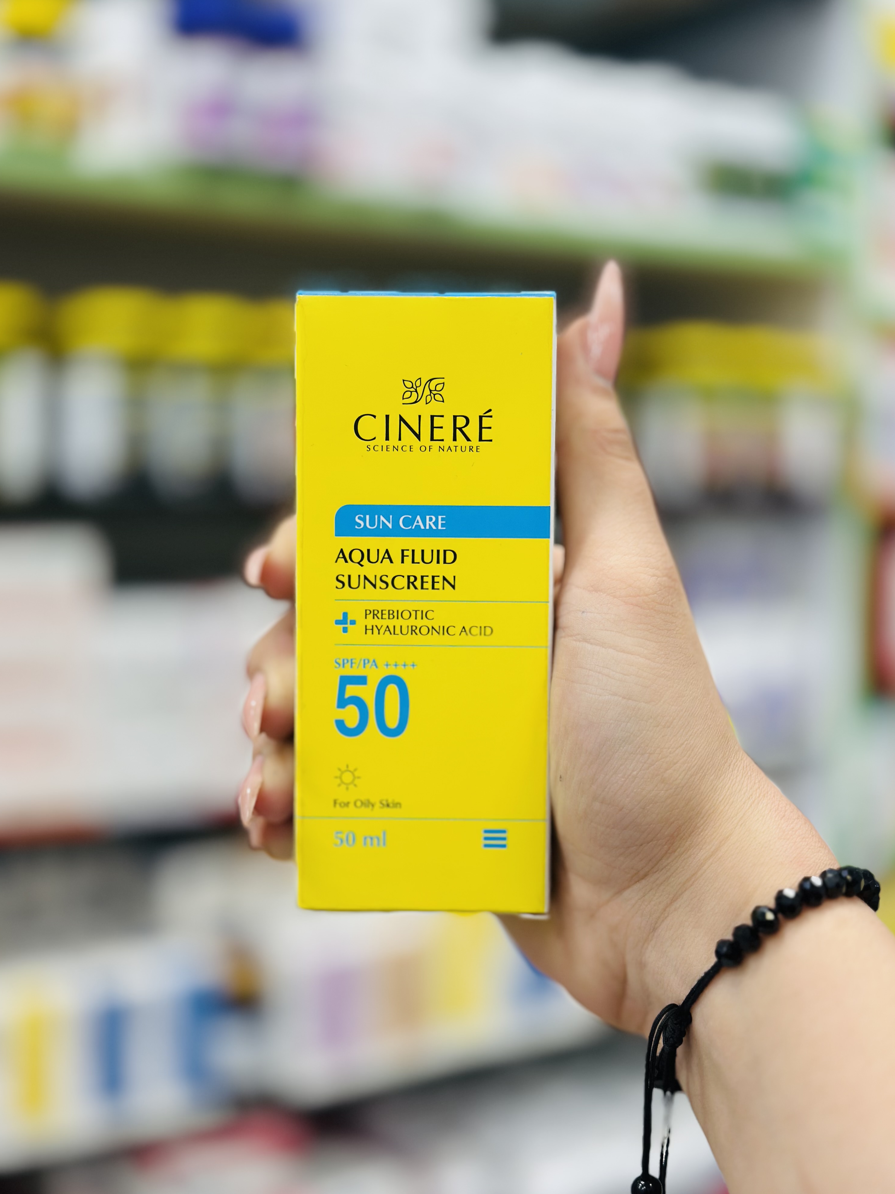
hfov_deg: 29.7
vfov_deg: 38.9
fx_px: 1689
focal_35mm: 49
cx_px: 449
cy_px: 602
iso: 64
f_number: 1.78
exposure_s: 1/122
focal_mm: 6.86
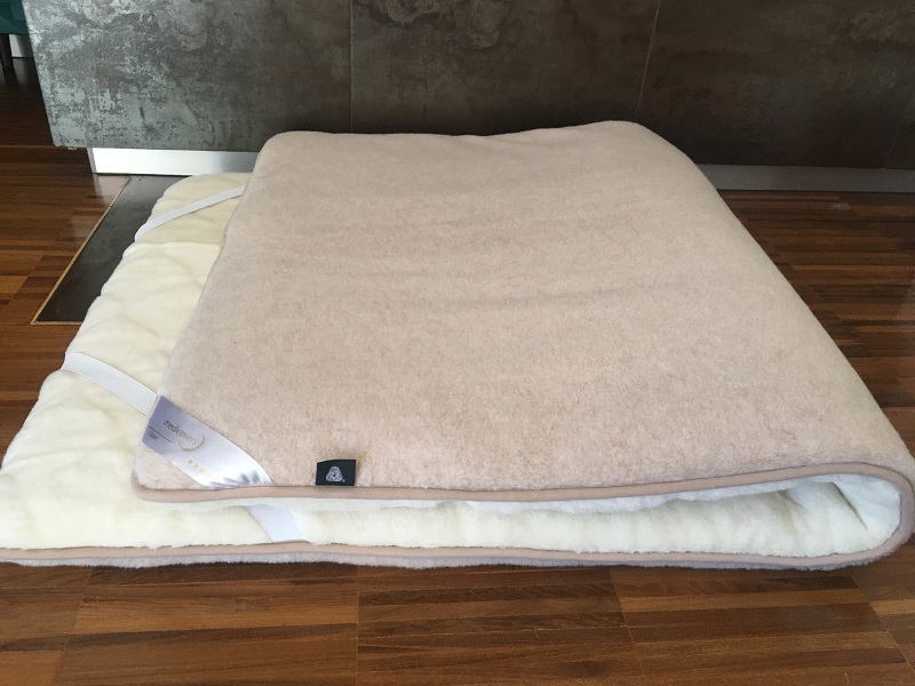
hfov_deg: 61.7
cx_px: 458
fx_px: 767
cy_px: 343
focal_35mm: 29
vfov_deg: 48.2
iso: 40
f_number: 2.2
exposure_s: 1/30
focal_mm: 4.15
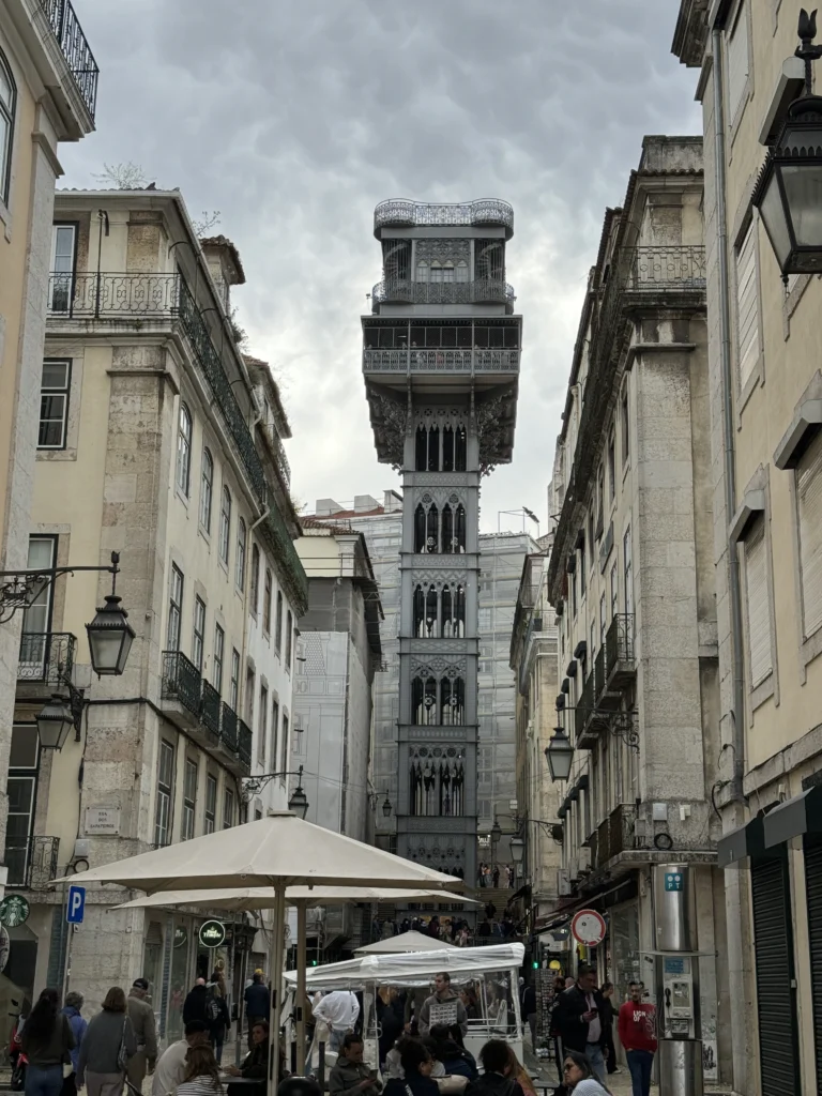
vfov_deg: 39.7
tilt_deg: +15.9
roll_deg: -1.0
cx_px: 411
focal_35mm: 48
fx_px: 1520
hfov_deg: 30.3
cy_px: 548
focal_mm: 6.86
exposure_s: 1/1923
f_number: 1.78
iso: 64
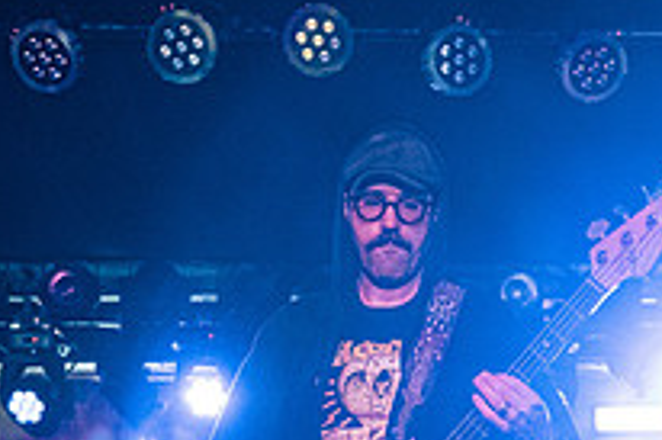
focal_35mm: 79
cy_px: 419
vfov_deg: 16.9
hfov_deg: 25.6
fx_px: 1452
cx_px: 427
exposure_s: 1/80
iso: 6400
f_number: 2.8
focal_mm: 28
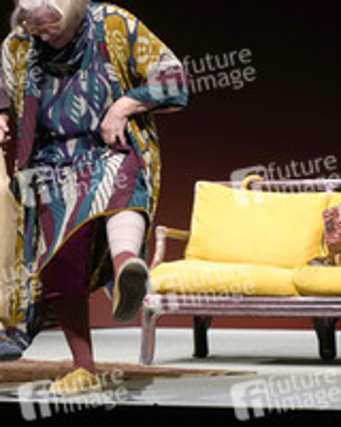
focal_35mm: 144
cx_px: 16
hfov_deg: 10.6
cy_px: 128
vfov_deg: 13.4
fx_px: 1817
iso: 1600
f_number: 5.6
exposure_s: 1/200
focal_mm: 68
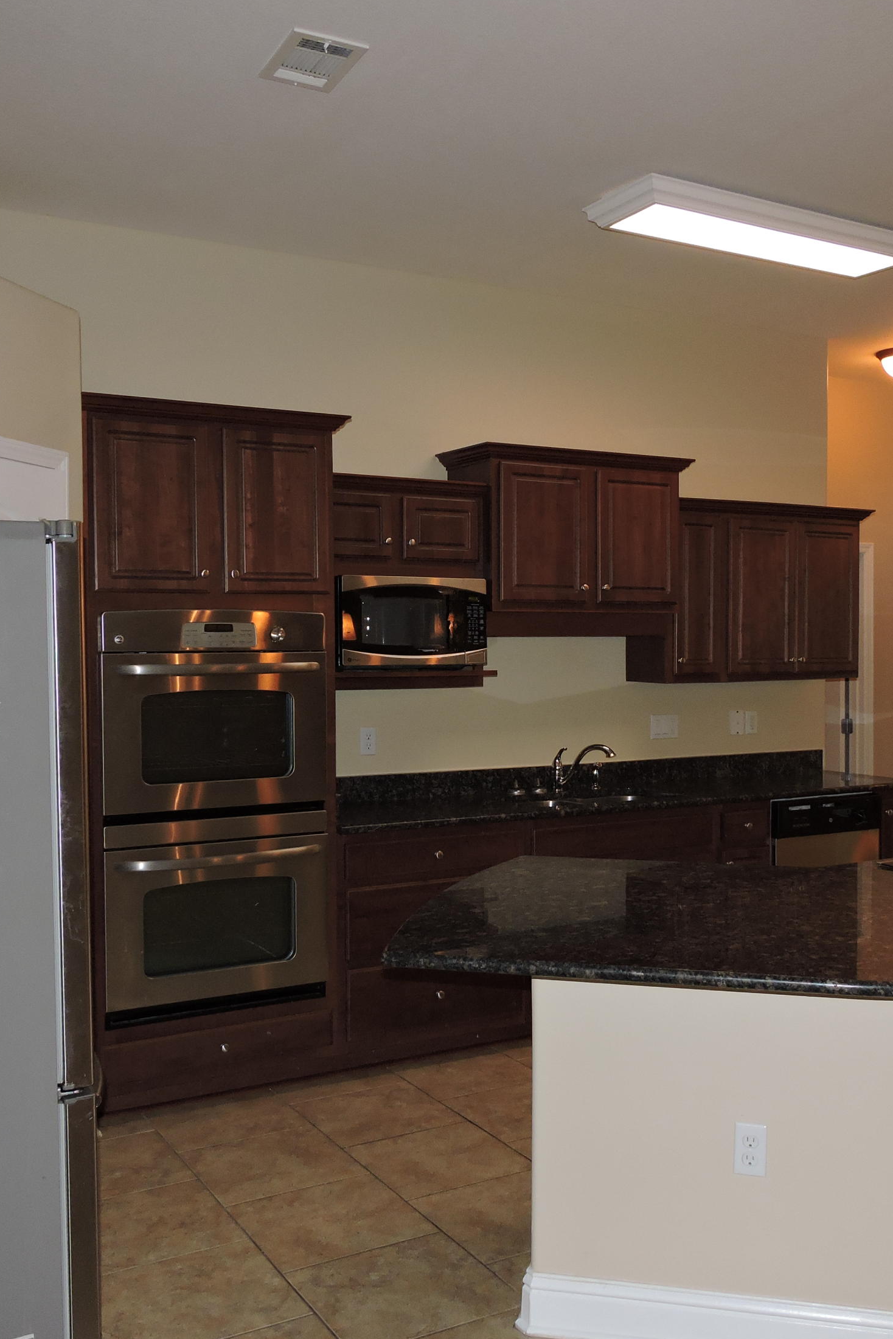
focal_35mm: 34
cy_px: 675
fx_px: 1265
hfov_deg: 38.8
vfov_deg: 55.8
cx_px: 515
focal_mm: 4.3
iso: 200
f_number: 3.3
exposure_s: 1/30
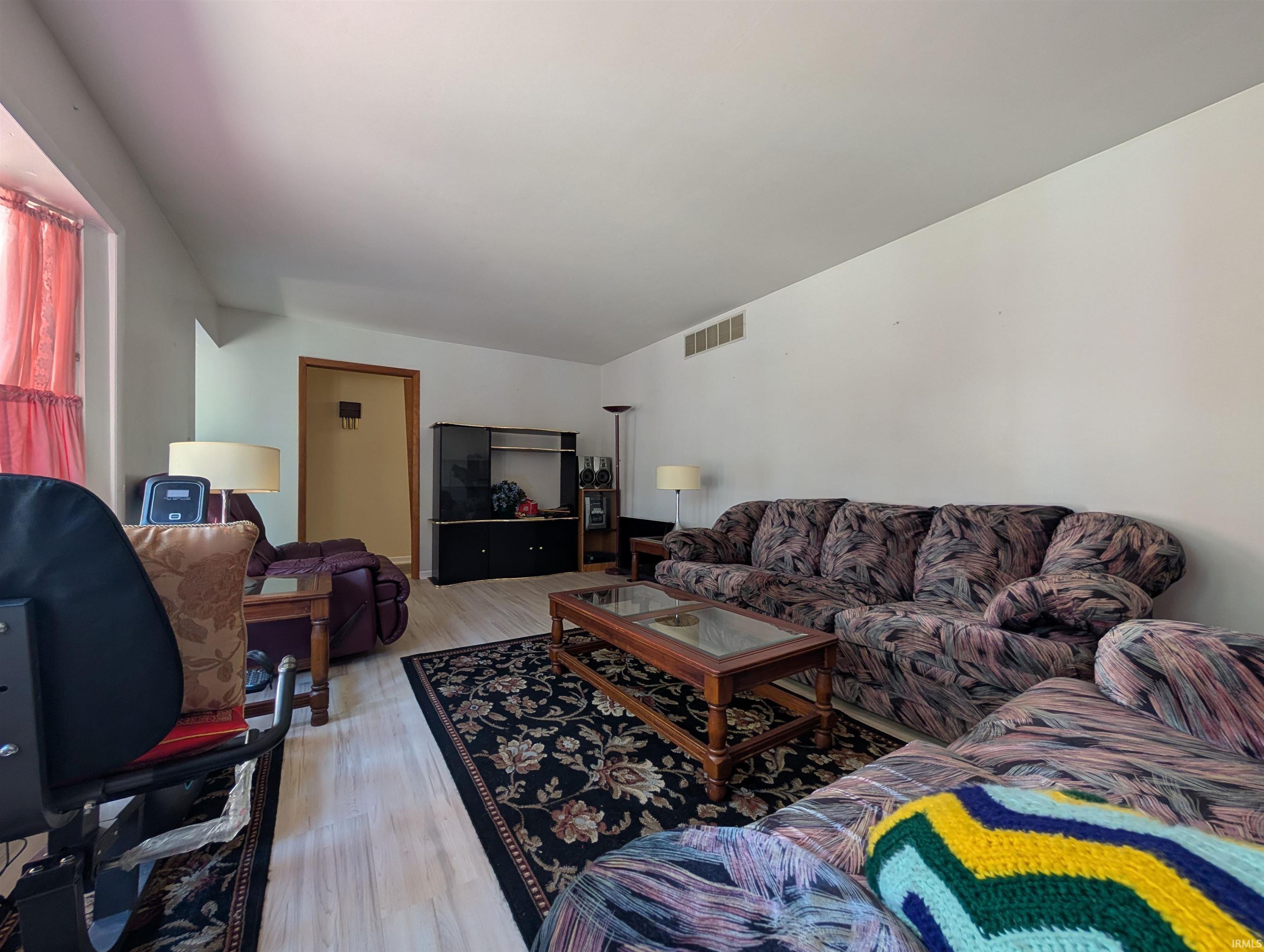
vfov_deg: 94.6
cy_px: 476
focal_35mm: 12
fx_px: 439
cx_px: 632
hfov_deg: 110.5
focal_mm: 2.02
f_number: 1.7
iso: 120
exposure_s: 1/56.1
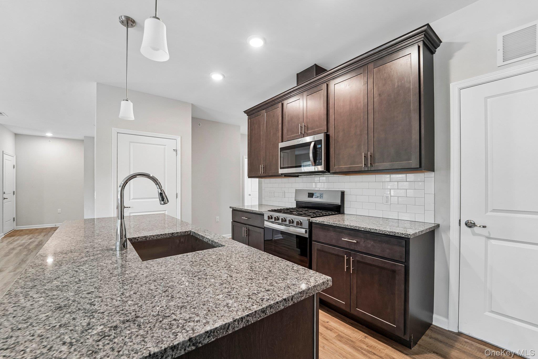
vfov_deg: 81.2
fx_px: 209
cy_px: 180
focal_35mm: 14
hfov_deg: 104.3
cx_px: 269
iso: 400
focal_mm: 14
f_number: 8
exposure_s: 1/10
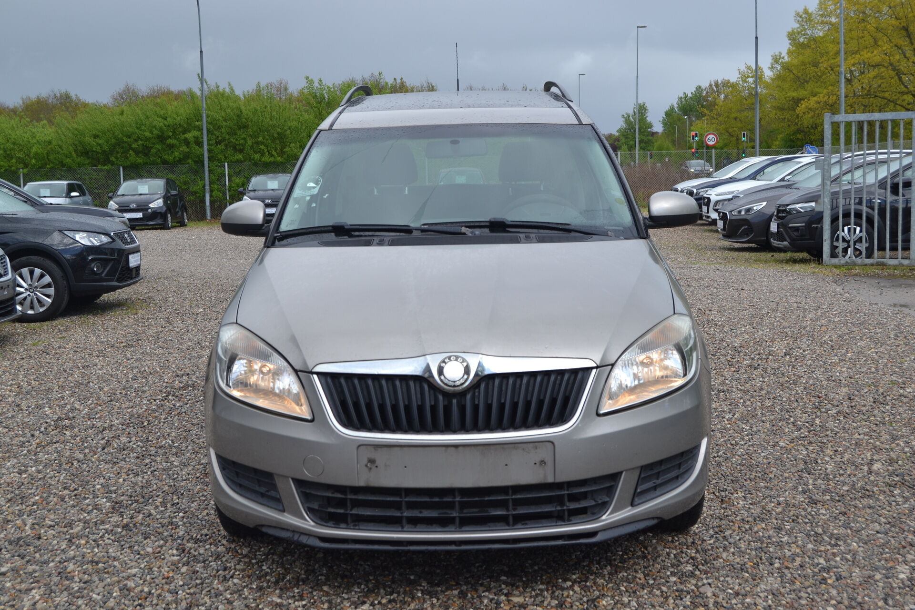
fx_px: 1067
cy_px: 305
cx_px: 458
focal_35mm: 42
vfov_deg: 31.9
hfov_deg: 46.4
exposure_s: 1/250
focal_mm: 28
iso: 100
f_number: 8
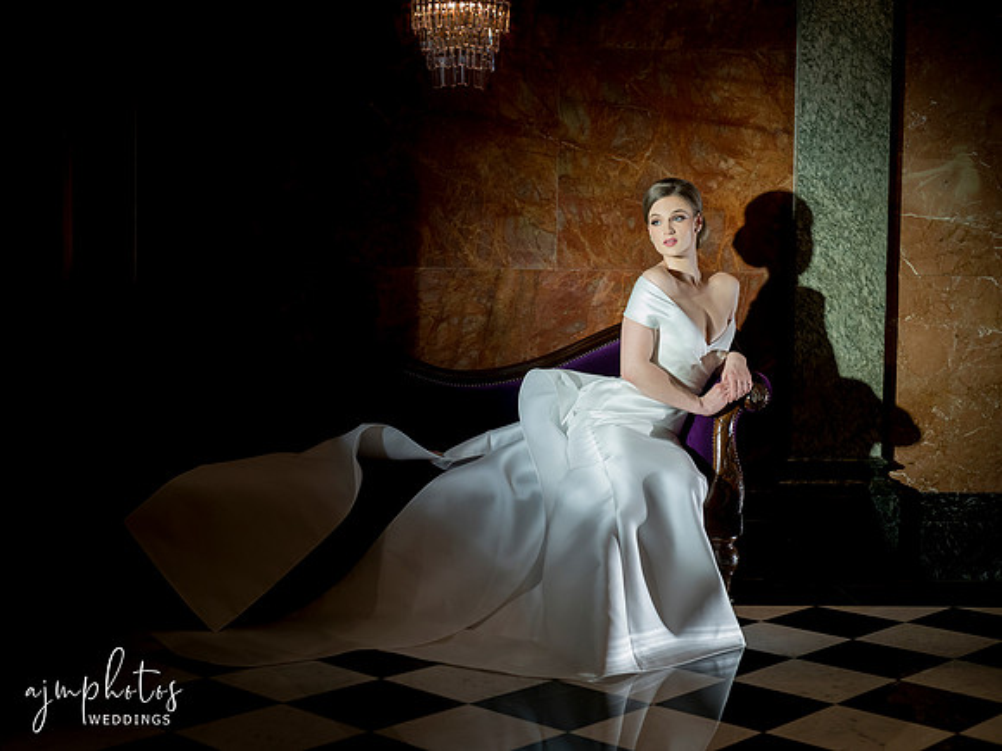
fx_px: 1447
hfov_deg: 38.2
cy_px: 376
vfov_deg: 29.1
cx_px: 501
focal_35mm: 50
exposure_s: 1/100
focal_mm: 25
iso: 800
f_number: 1.6
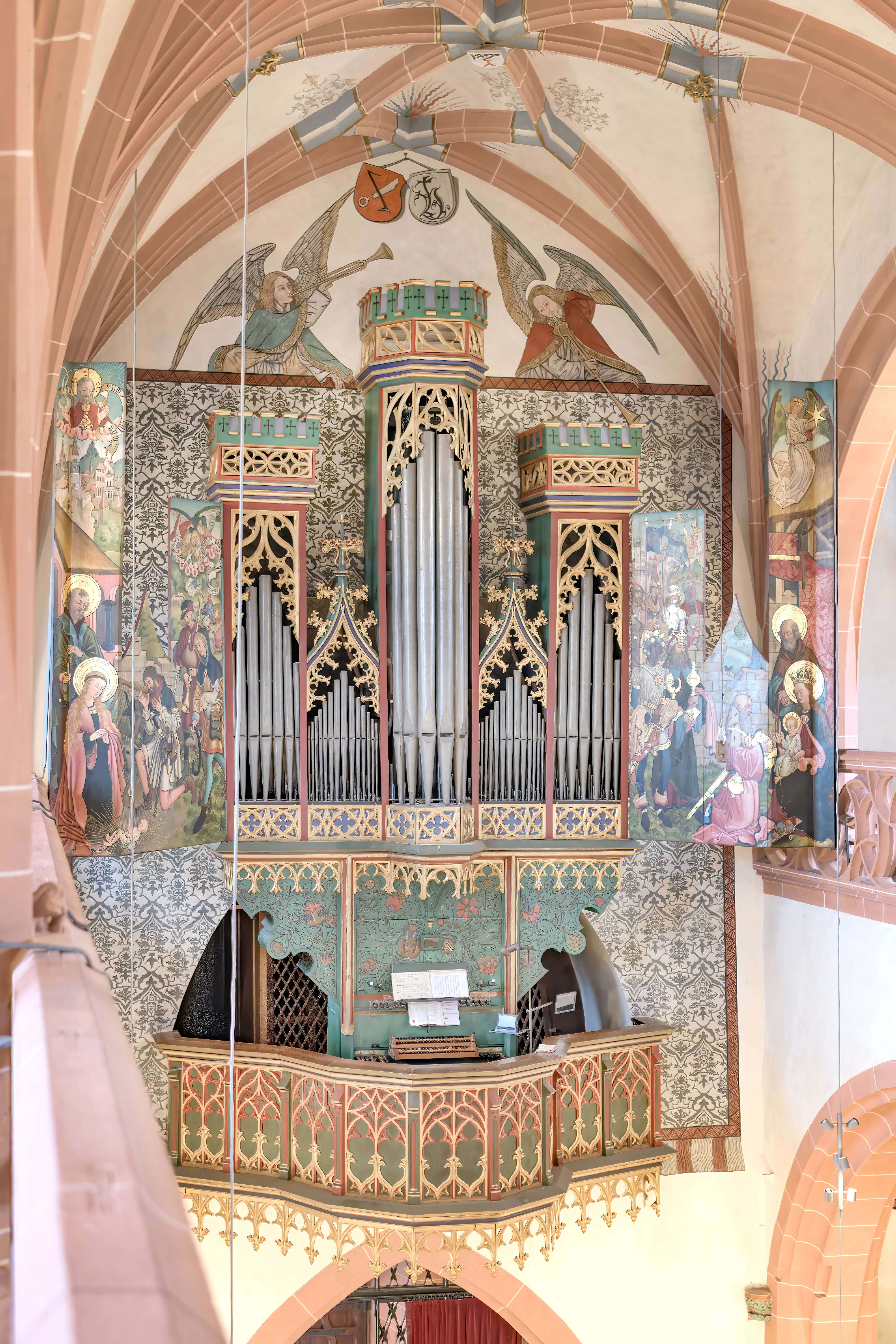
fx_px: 1717
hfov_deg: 29.2
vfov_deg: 42.7
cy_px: 672
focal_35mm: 46
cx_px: 448
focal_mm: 46
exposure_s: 1/20
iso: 1250
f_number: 3.5
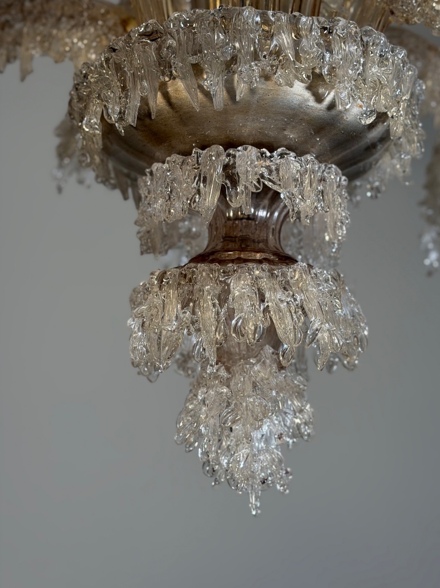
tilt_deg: +17.8
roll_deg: +0.4
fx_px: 950
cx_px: 256
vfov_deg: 34.3
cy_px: 274
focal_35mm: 56
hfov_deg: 26.1
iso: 50
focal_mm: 6.76
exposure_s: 1/50
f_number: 1.78
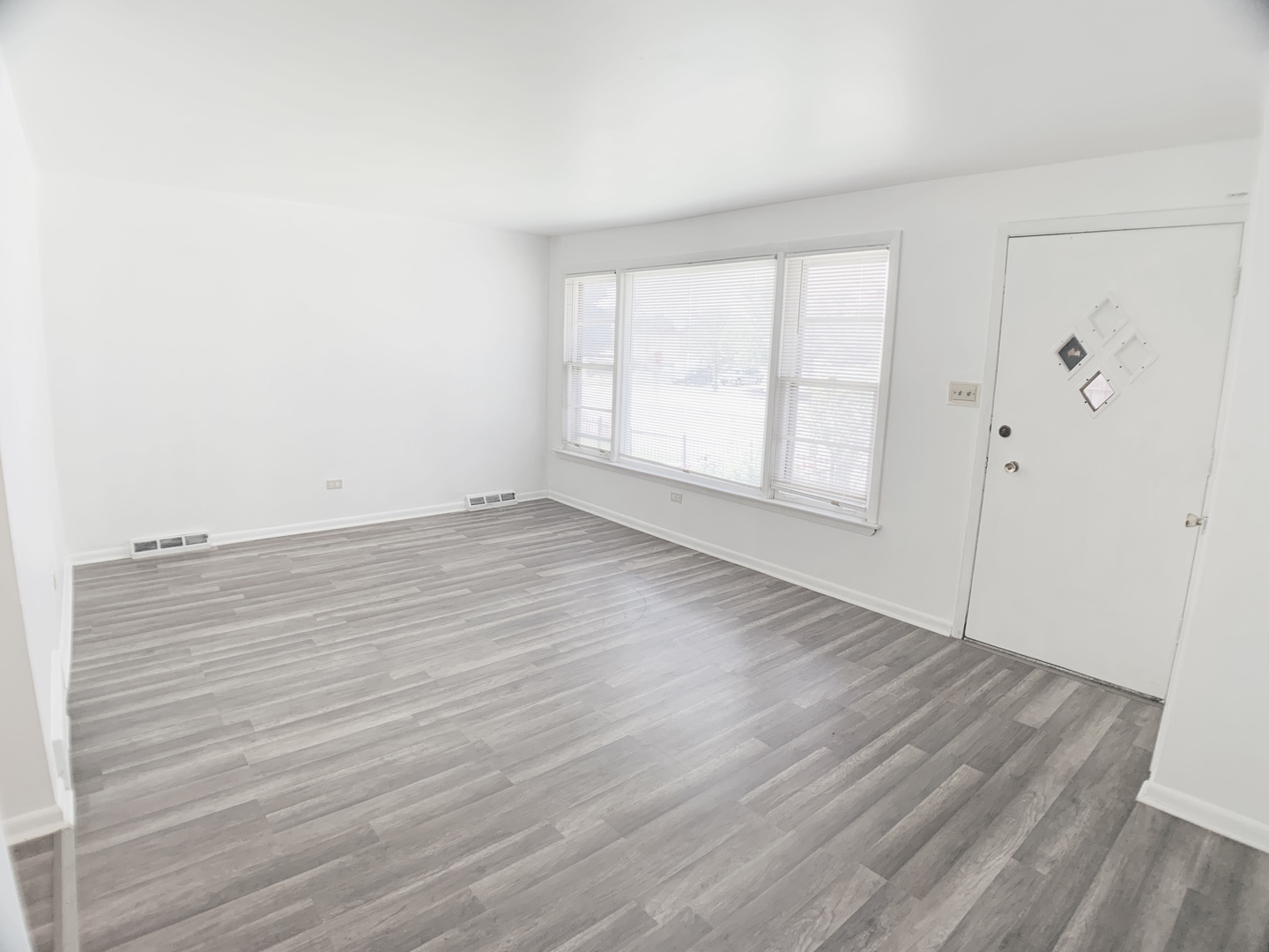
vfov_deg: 53.1
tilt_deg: -9.5
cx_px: 634
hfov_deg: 67.3
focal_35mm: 26
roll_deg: -1.1
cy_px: 476
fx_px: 953
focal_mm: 4.25
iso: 64
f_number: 1.8
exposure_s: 1/121
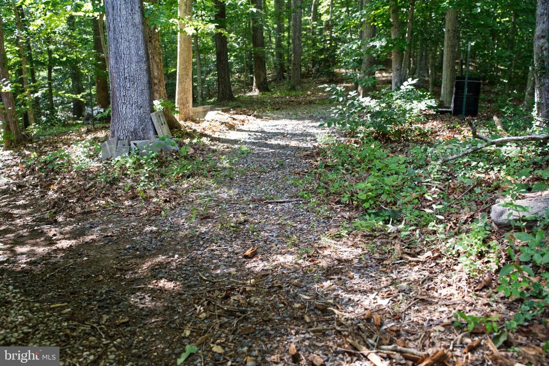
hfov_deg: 51.9
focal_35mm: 37
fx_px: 565
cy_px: 183
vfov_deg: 36.0
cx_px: 274
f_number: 4
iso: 320
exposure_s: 1/160
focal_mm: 37
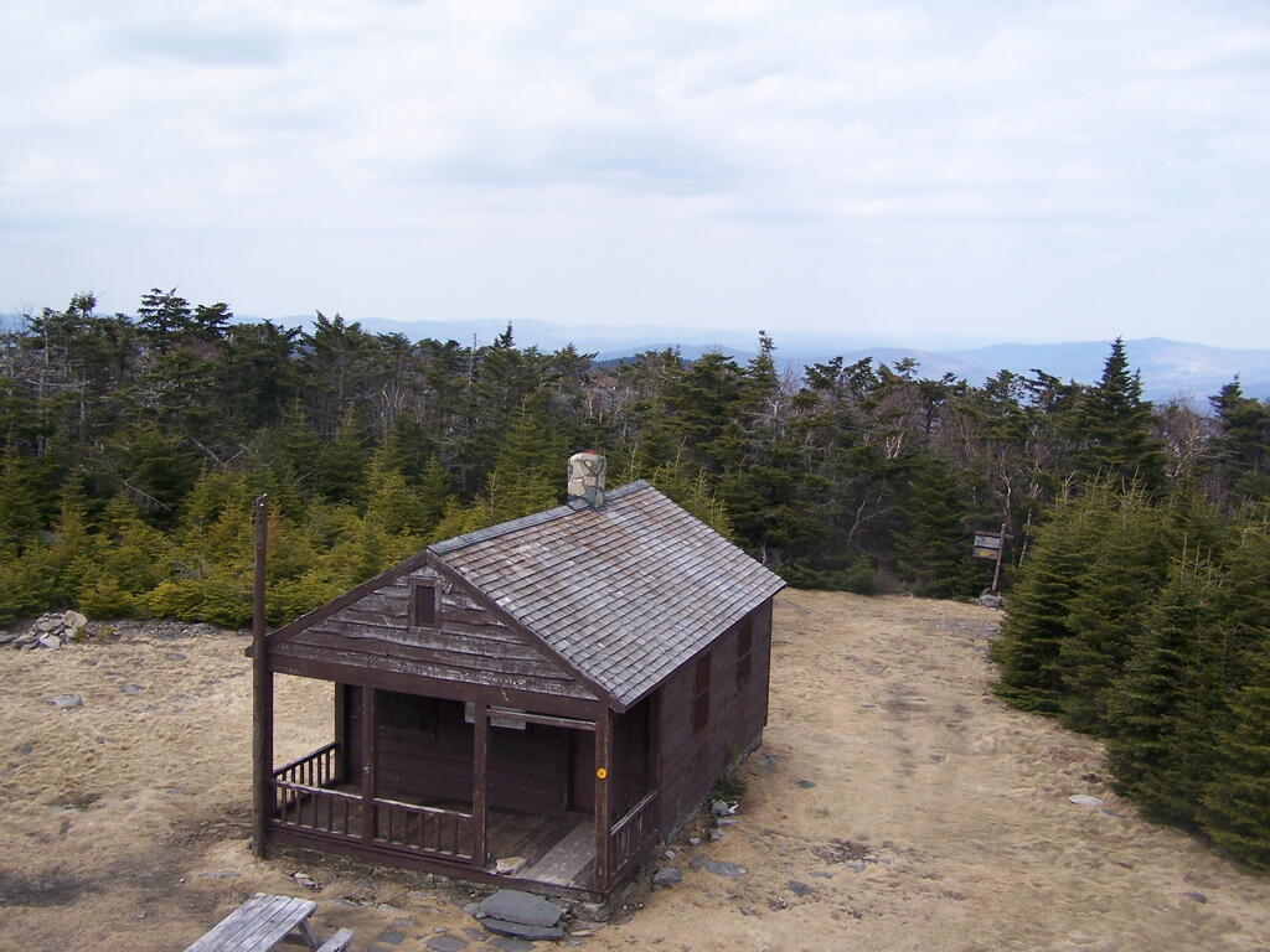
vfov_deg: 37.7
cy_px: 476
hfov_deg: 49.0
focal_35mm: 38
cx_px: 635
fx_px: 1394
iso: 80
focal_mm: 6.3
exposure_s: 1/1000
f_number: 2.8
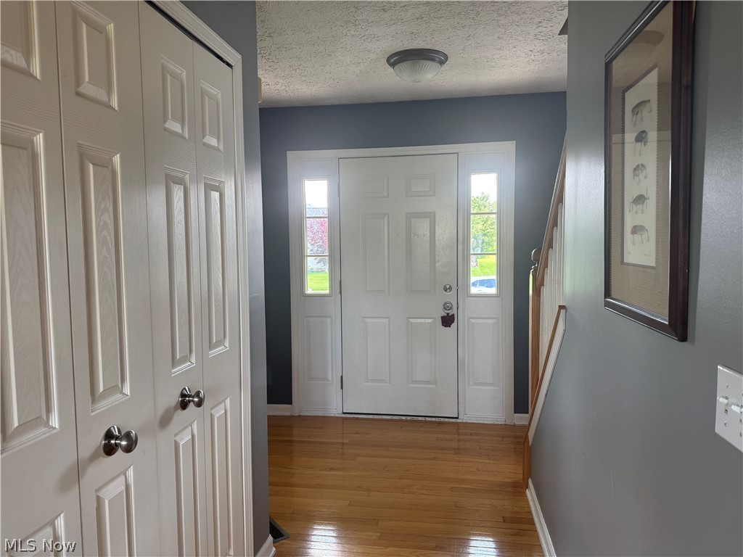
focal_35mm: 24
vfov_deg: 56.8
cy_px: 278
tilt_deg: -4.8
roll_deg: -0.1
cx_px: 372
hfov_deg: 71.6
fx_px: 515
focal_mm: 6.76
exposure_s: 1/60
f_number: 1.78
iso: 125
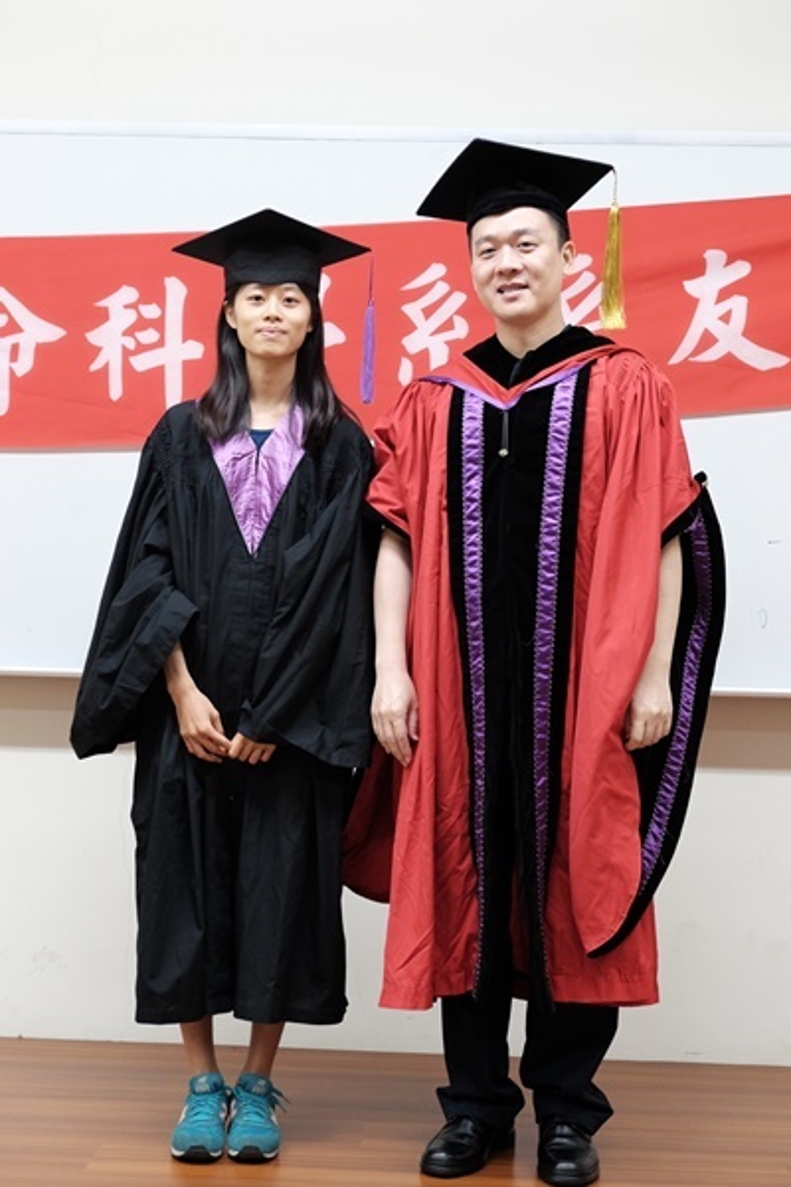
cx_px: 396
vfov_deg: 38.9
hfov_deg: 26.5
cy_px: 594
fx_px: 1681
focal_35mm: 51
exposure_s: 1/120
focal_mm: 34.3
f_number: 3.6
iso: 1600
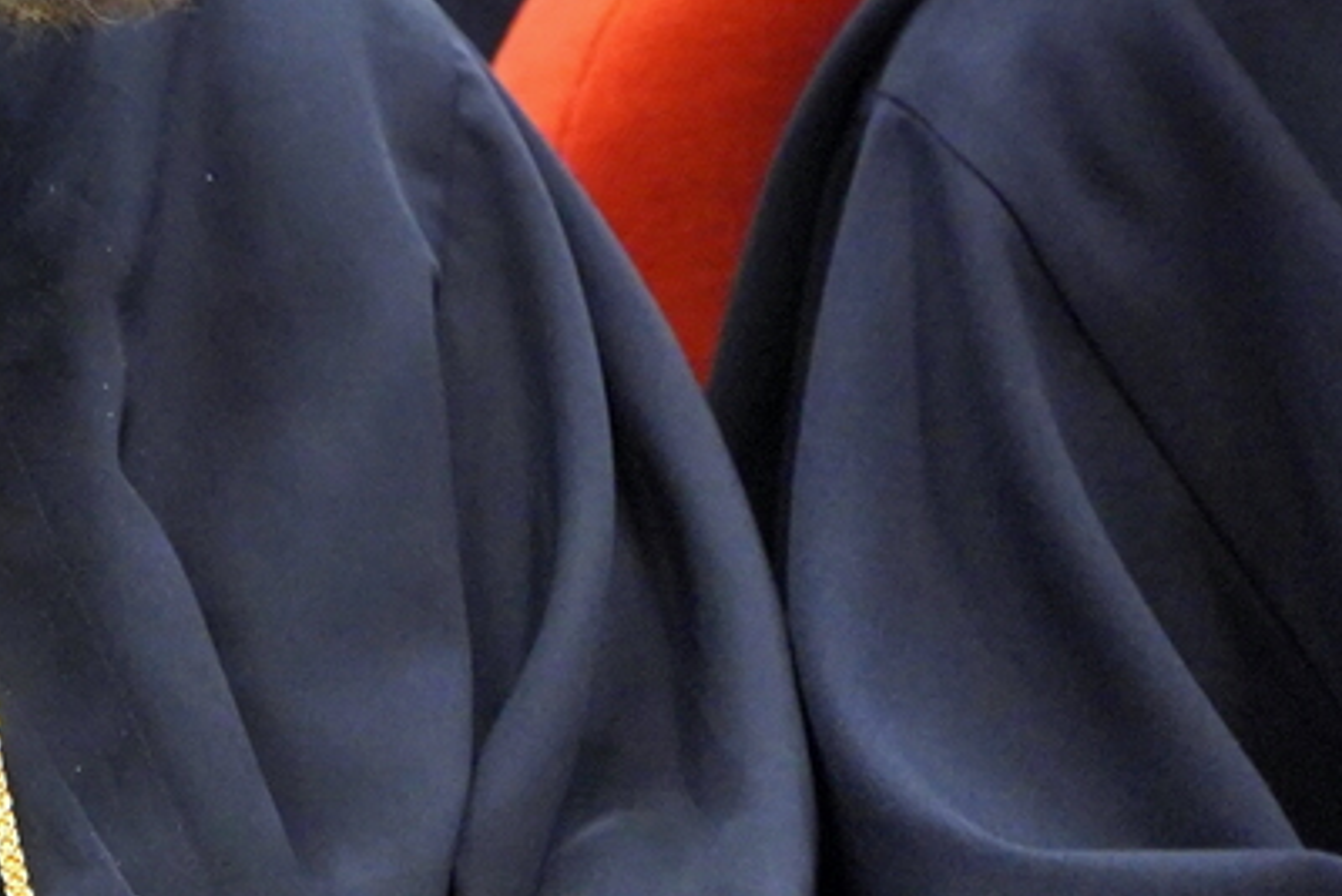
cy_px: 180
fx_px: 9099
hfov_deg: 8.4
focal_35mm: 244
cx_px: 899
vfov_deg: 5.6
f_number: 3.2
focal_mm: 61
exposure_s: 1/160
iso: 2000
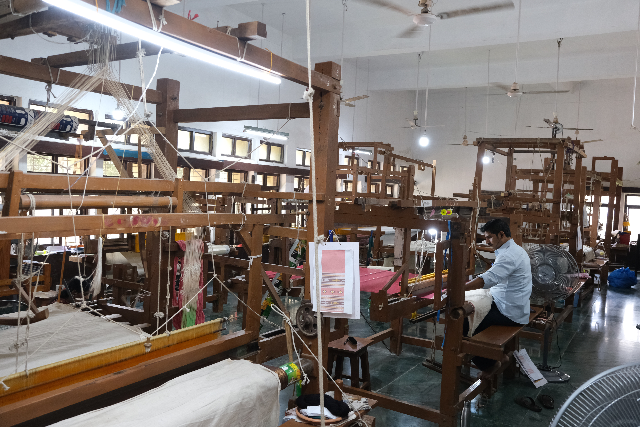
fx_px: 516
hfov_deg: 63.7
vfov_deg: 45.0
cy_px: 214
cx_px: 320
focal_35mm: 29
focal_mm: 19.2
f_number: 4
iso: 1600
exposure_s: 1/80
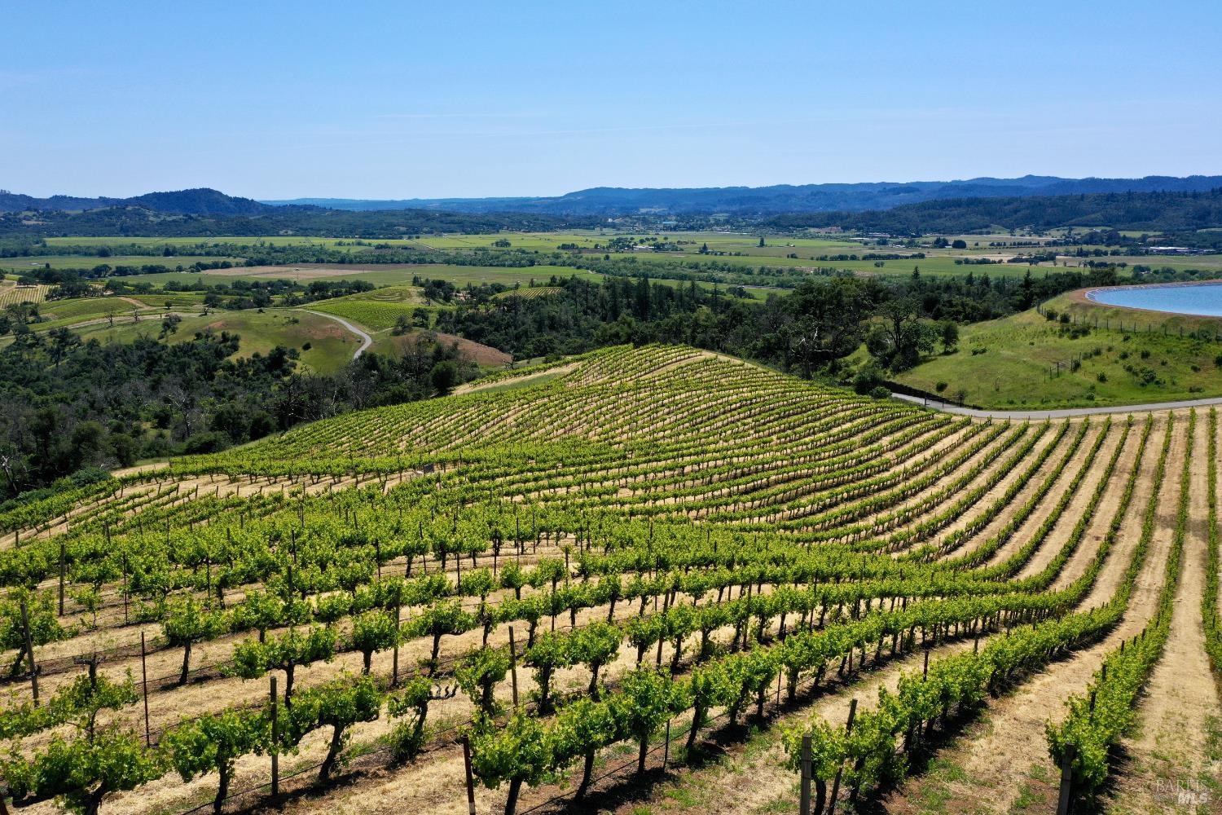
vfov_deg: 46.4
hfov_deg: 65.5
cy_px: 408
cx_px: 611
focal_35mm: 28
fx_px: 950
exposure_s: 1/500
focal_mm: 10.26
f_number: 6.3
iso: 100
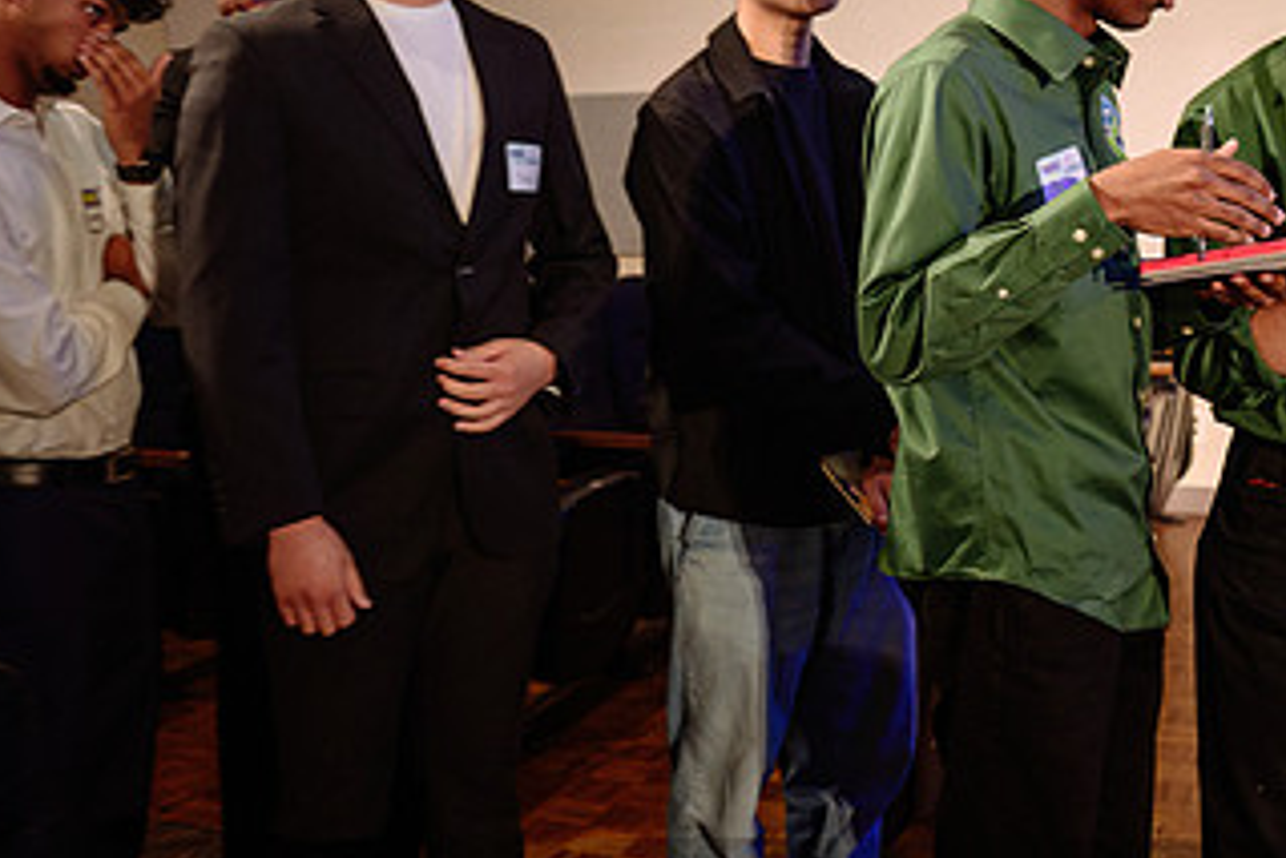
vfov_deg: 26.4
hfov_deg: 38.8
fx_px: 1823
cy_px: 289
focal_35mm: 51
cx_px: 689
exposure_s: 1/80
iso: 1600
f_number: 3.2
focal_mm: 24
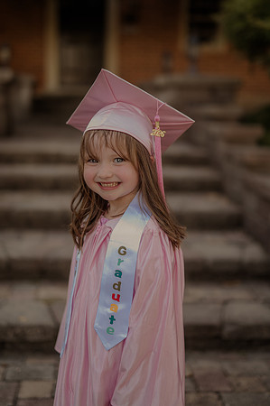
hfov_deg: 26.9
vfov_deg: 39.6
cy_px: 203
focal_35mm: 50
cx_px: 135
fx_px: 564
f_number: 2
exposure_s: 1/250
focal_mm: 50
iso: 80
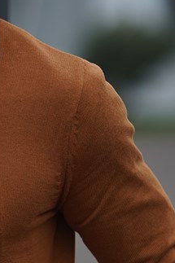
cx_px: -115
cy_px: 265
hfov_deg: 3.8
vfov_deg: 5.7
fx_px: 2650
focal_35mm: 363
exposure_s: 1/1000
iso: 160
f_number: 1.8
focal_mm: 85
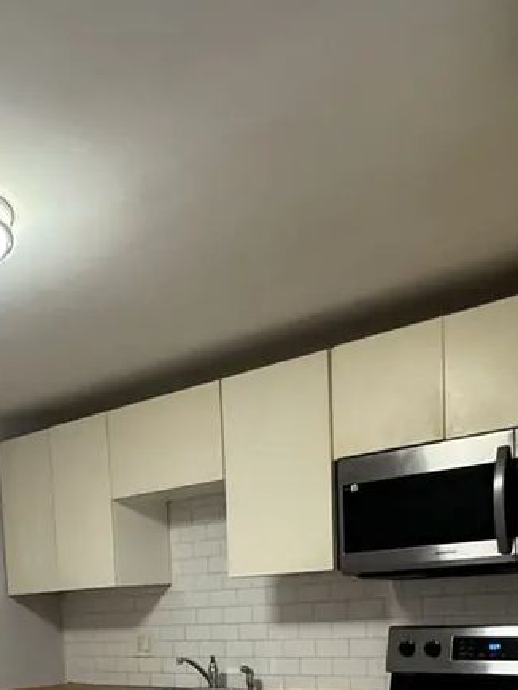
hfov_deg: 31.6
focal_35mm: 44
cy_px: 689
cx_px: 70
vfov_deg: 38.2
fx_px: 877
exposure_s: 1/60
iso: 320
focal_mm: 2.22
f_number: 2.2
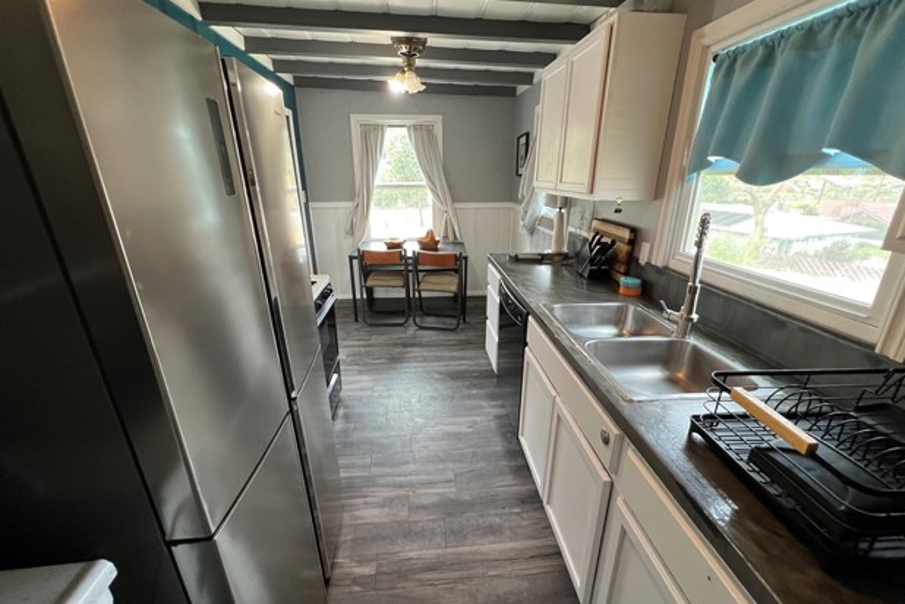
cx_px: 447
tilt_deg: -19.2
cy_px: 306
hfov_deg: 104.2
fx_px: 352
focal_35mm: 14
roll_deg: +0.9
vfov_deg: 81.2
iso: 250
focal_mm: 1.57
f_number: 1.8
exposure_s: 1/120
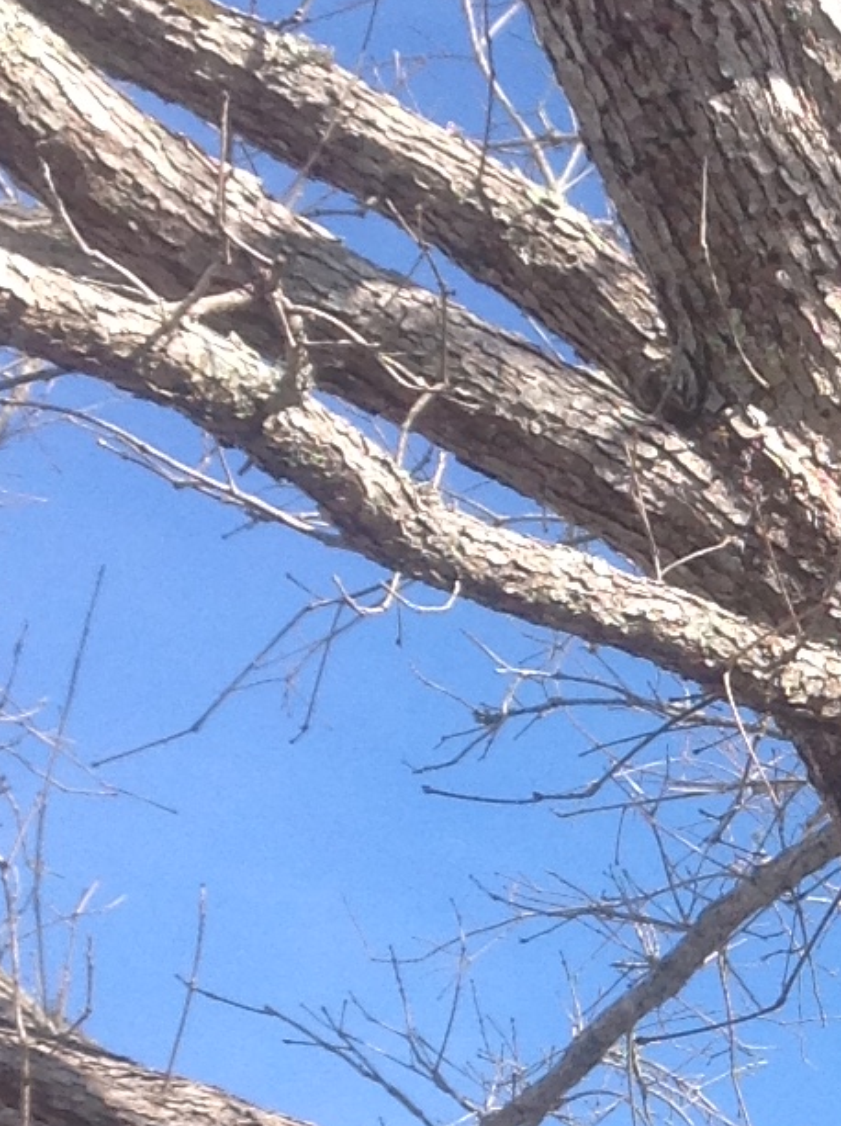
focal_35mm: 148
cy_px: 992
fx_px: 4806
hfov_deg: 9.5
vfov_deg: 13.3
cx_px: 1557
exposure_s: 1/775
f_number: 2.4
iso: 50
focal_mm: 4.28
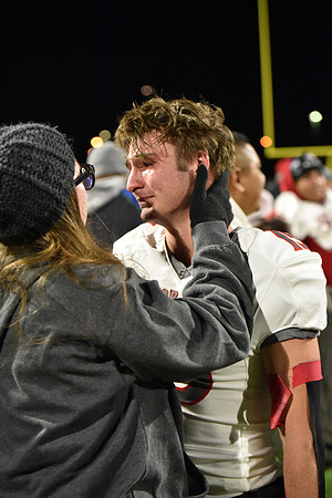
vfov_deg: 28.8
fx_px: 968
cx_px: 166
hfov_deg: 19.5
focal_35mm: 70
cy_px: 249
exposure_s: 1/640
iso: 6400
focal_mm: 70
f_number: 2.8
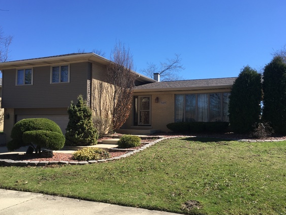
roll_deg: -1.5
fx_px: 273
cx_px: 126
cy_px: 112
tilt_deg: +2.4
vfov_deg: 43.0
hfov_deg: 55.2
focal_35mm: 33
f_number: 2.2
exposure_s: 1/950
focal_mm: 4.15
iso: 25
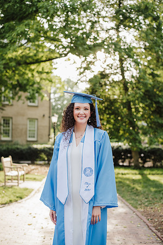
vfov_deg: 39.6
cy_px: 122
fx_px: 340
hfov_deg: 27.0
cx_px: 82
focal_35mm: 50
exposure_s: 1/500
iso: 200
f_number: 2.5
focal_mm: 50
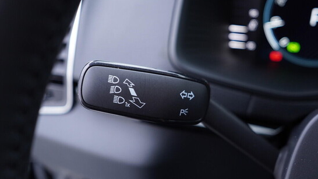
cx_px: 160
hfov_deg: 52.8
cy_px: 94
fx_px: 320
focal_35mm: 38
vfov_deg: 31.2
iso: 250
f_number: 2.8
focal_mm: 24
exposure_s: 1/40
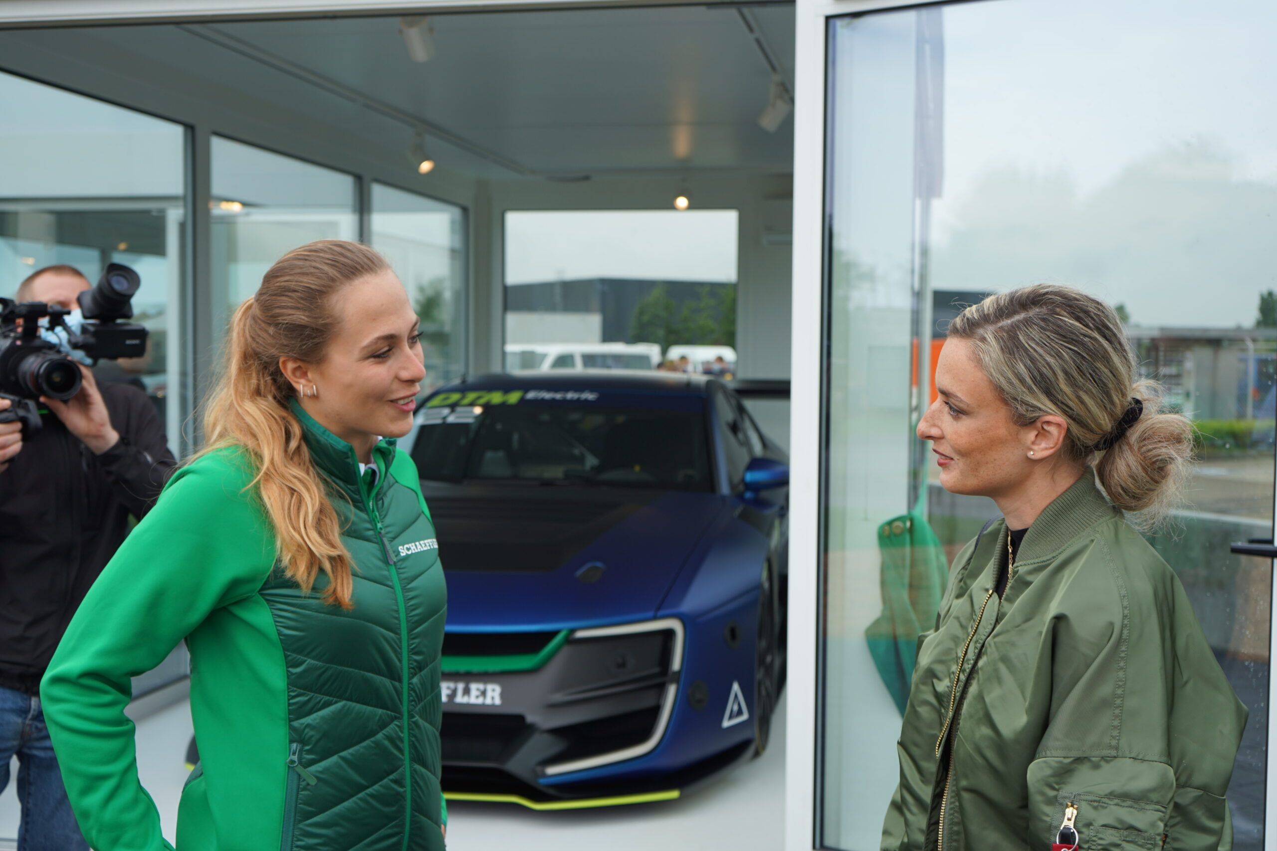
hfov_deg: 46.4
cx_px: 638
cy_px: 426
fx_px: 1490
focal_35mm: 42
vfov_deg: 31.9
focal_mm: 42
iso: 100
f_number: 5.6
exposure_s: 1/320
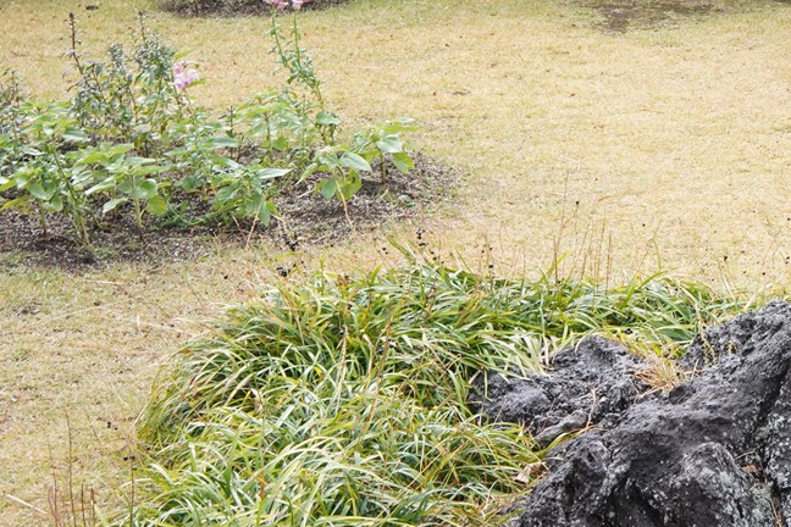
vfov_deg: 12.4
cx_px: 1066
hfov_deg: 17.6
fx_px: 2373
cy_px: -128
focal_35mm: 108
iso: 1250
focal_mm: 35
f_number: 14
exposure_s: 1/100
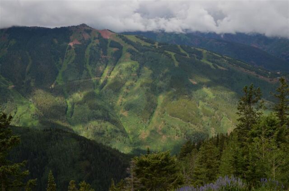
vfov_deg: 25.6
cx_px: 144
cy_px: 96
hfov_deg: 37.9
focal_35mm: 52
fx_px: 420
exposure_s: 1/200
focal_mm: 35
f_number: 7.1
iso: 100
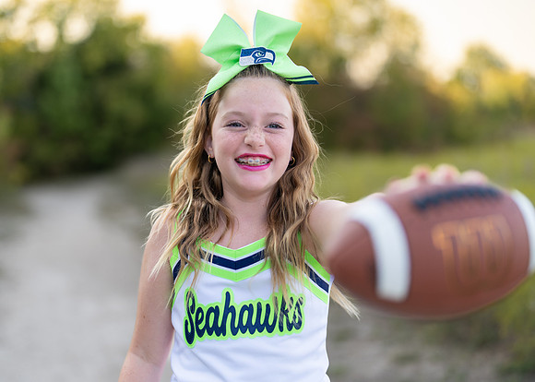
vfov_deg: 25.0
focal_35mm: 57
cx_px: 226
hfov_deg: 34.4
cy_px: 193
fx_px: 862
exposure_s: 1/1250
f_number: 1.2
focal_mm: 50
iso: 100
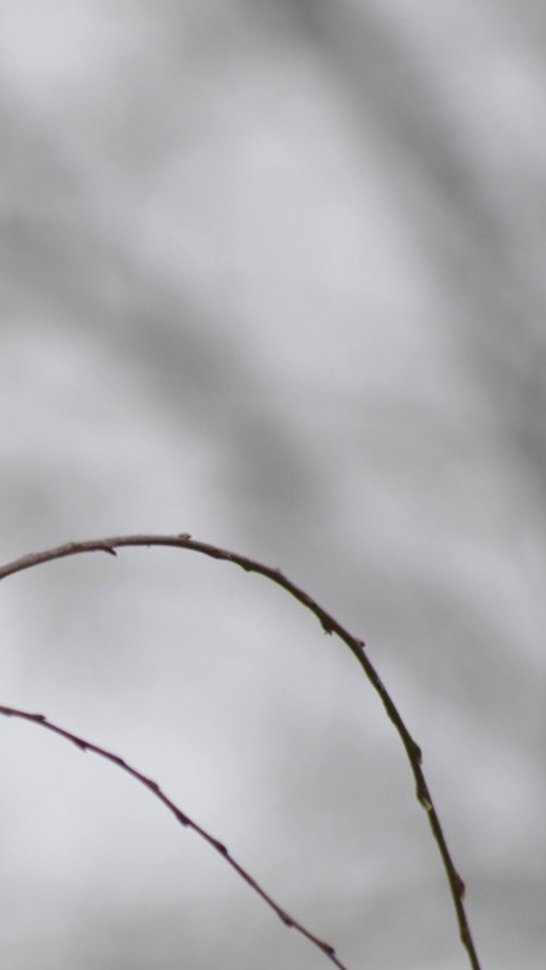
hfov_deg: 1.7
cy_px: 486
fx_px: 18276
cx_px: -114
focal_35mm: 710
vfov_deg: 3.0
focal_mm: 300
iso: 800
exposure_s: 1/1250
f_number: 5.6
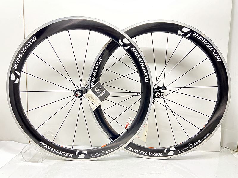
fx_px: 179
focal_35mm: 26
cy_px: 89
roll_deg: -2.4
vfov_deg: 53.1
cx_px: 119
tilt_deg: -7.8
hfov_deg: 67.3
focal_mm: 4.25
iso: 640
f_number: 1.8
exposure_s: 1/25
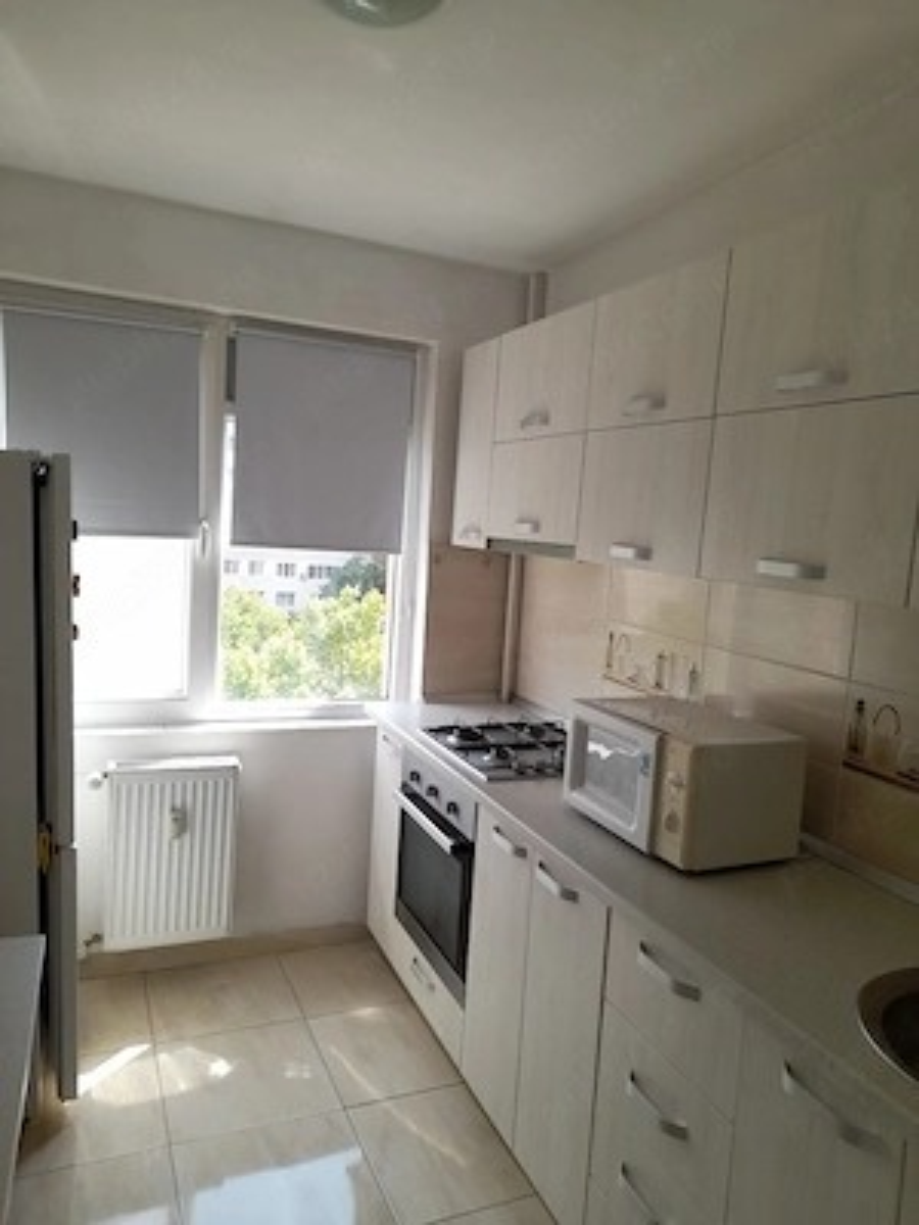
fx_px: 885
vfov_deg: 69.4
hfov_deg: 54.9
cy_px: 612
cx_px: 460
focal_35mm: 25
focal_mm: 4.6
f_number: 2
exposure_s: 1/100
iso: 25
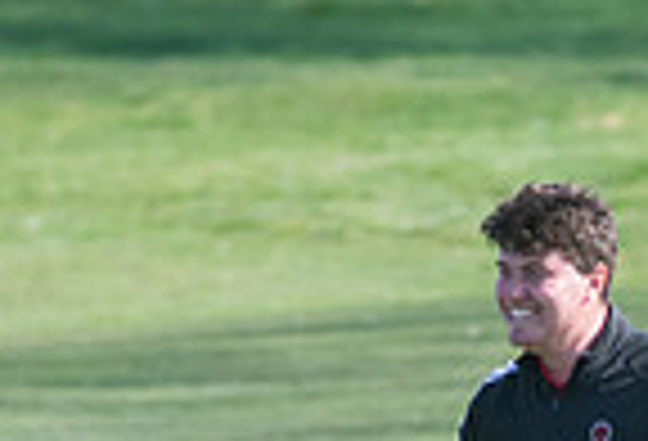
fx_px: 41555
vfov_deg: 0.6
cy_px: 880
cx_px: 706
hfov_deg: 0.9
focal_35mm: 2294
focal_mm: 300
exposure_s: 1/2000
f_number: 4.5
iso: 400
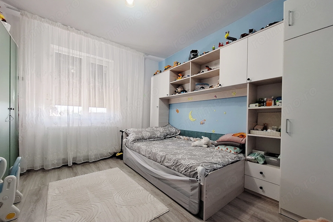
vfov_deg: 81.1
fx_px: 129
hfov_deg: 104.3
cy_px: 117
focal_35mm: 14
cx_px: 168
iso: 100
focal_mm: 1.74
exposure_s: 1/33
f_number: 2.2
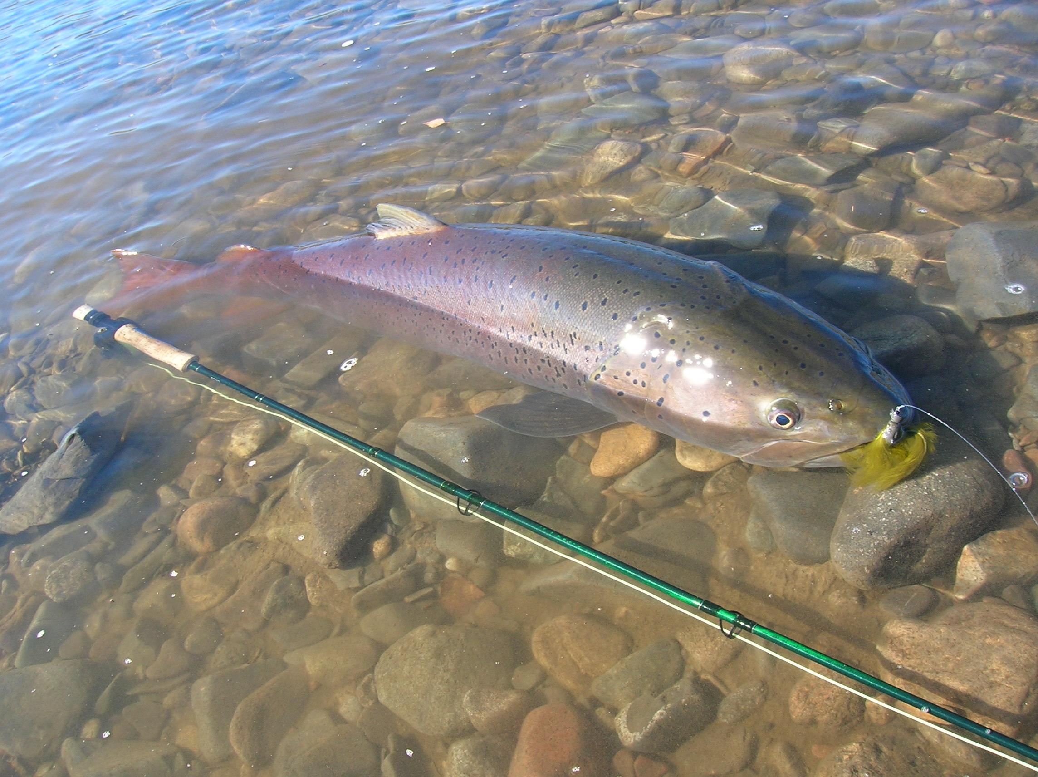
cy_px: 388
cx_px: 519
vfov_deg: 41.7
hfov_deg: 54.0
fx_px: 1019
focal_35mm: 34
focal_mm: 5.7
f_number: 4.9
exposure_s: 1/82.6
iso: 50
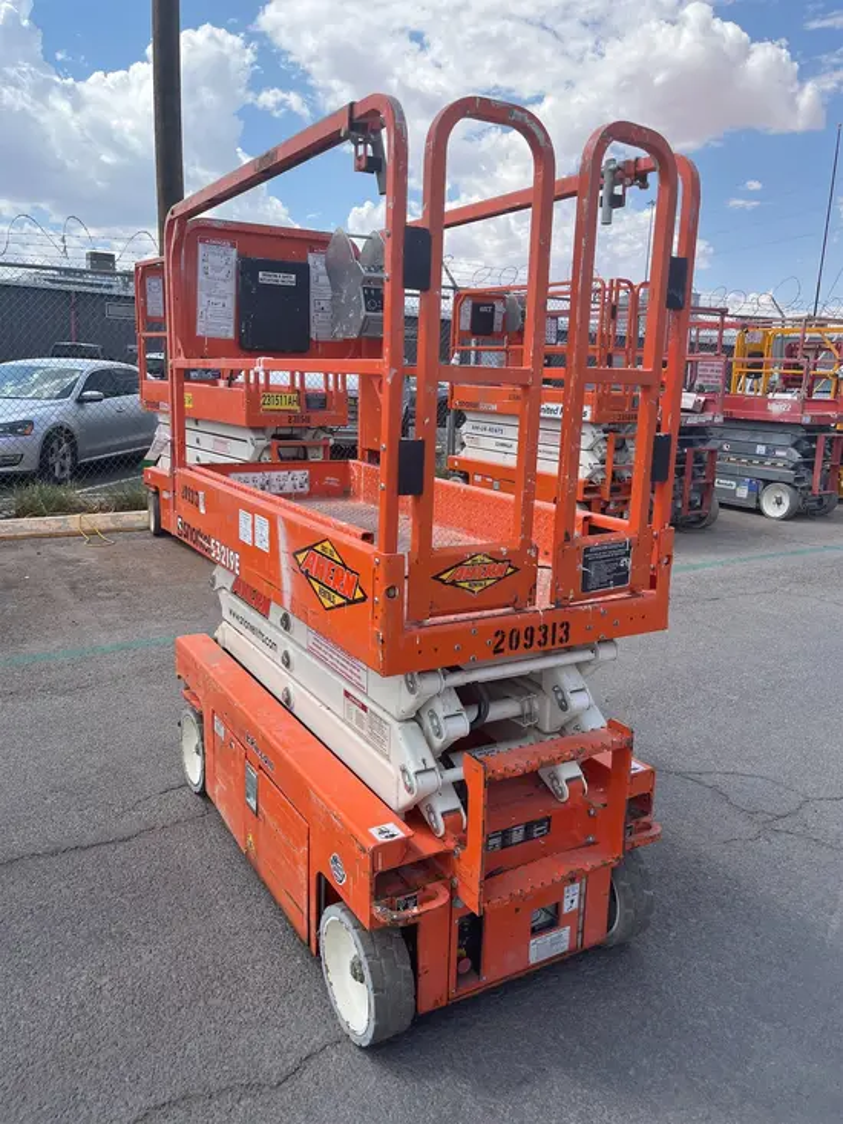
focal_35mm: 26
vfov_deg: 67.3
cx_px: 422
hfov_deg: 53.1
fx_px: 844
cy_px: 562
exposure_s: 1/2571
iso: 50
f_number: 1.6
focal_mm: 5.1
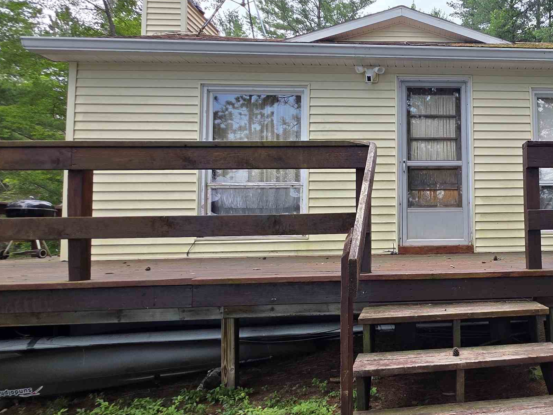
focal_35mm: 25
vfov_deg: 54.9
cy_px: 208
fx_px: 399
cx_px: 446
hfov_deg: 63.2
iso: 80
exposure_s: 1/719
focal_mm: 2.2
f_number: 1.9
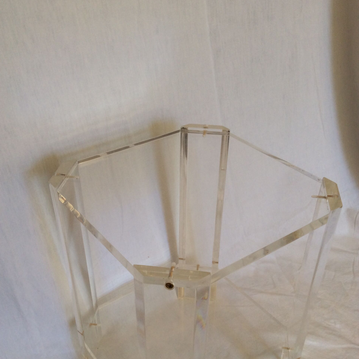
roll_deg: +0.9
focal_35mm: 38
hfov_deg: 43.9
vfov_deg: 43.3
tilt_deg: -37.6
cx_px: 179
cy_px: 236
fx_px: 446
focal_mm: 3.3
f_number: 2.4
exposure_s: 1/50
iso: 32
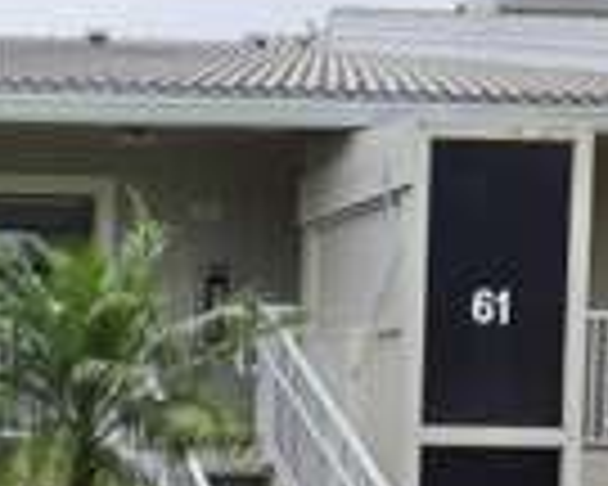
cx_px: -270
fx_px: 1440
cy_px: 524
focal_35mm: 80
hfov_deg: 20.8
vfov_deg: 18.5
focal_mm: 5.4
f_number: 1.8
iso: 80
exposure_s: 1/5127
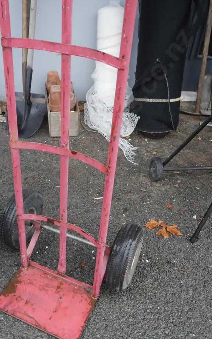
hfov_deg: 36.1
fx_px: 323
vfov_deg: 55.3
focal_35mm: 35
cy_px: 173
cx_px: 83
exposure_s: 1/60
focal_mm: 16
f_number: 3.6
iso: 320
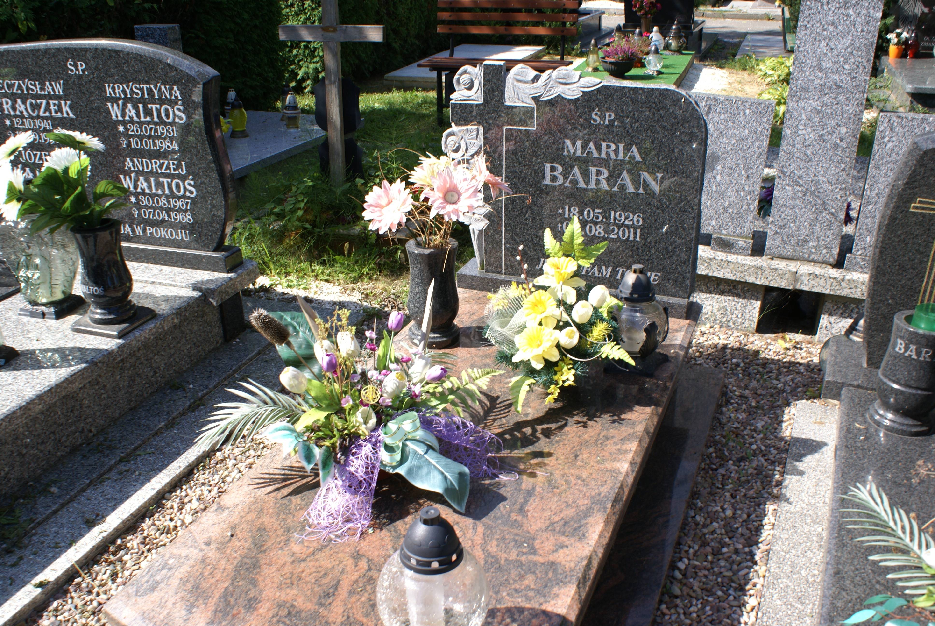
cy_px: 313
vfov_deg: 40.1
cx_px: 468
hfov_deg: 57.2
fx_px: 858
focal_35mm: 33
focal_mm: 22
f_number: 9
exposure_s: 1/80
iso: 100
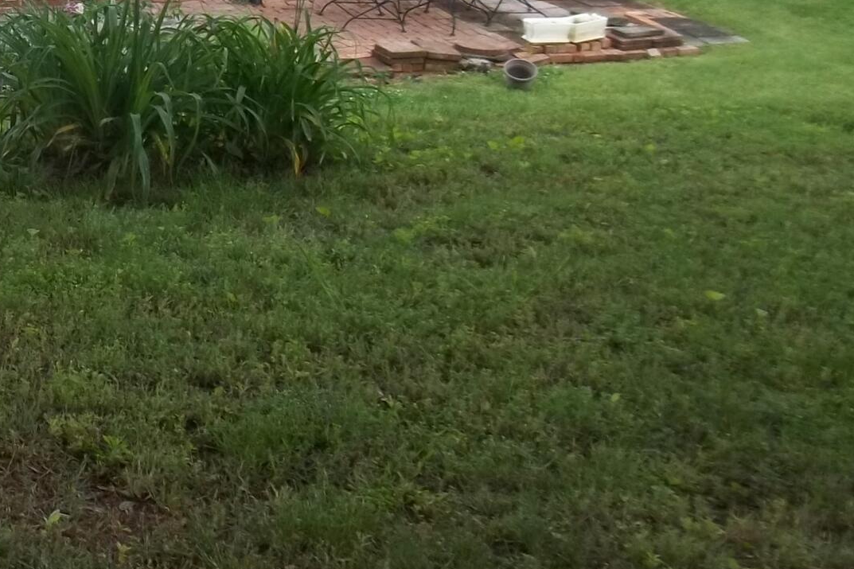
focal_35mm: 96
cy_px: -77
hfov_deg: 20.3
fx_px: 2277
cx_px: -77
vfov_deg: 13.9
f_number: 3.3
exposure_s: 1/50
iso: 64
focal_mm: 5.9
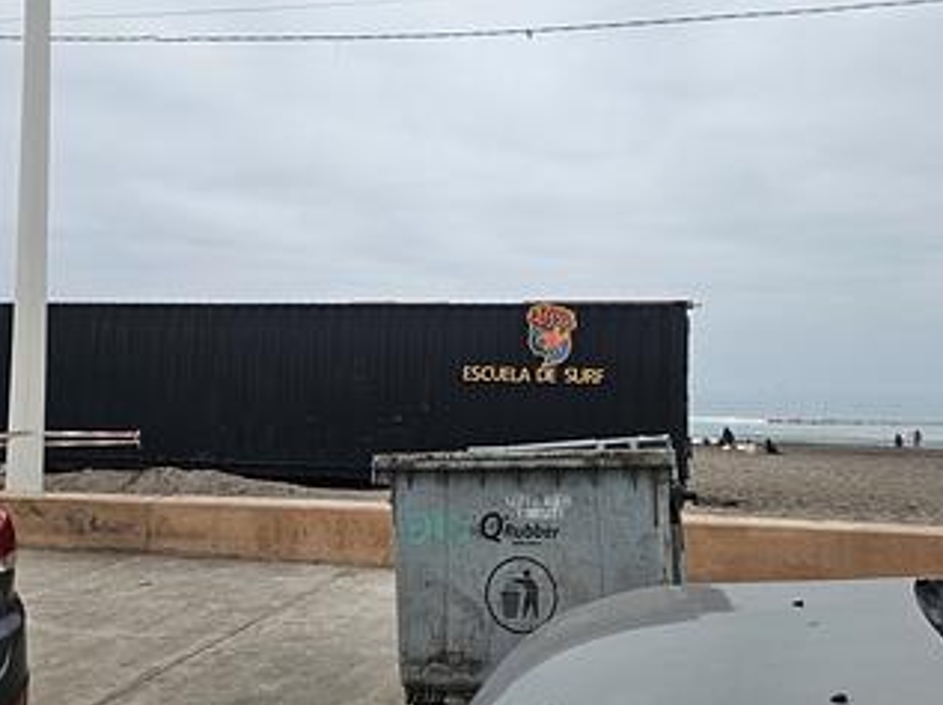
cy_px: 354
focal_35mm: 31
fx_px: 844
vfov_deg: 45.4
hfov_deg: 58.4
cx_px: 489
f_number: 1.8
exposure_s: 1/1437
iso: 32
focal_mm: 5.4
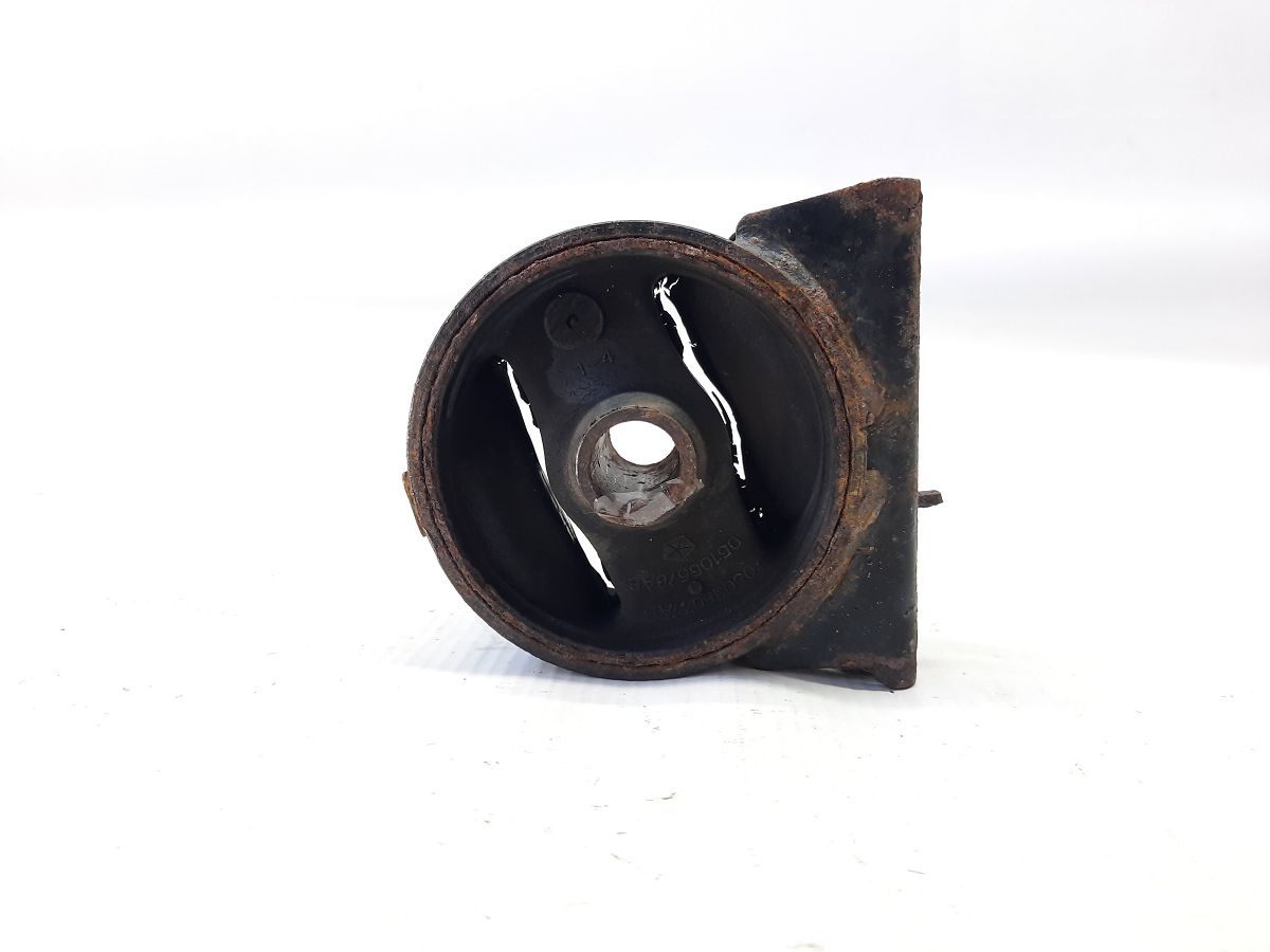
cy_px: 476
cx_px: 635
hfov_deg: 69.4
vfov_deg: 54.9
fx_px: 917
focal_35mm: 25
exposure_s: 1/50
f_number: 2
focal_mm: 4.6
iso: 125
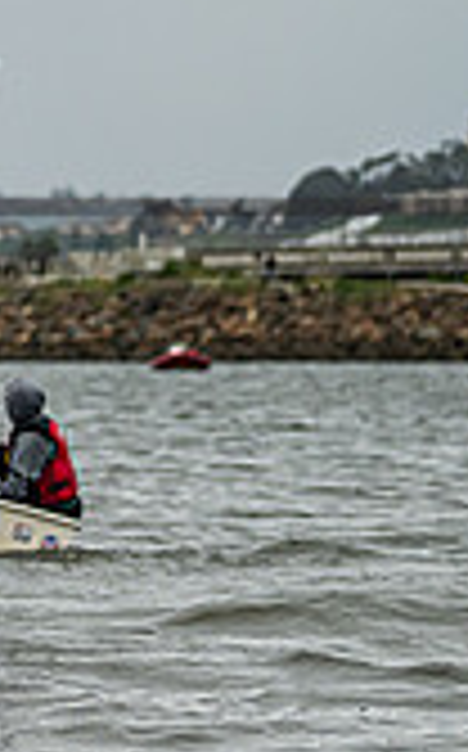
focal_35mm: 604
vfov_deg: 3.5
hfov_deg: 2.2
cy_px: 463
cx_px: -490
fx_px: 12358
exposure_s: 1/3200
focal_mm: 145
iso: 320
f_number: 4.8
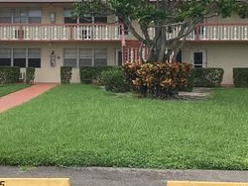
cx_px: 78
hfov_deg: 30.9
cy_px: 58
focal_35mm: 62
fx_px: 445
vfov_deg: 23.6
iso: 25
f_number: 2.4
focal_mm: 3.3
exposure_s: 1/1087
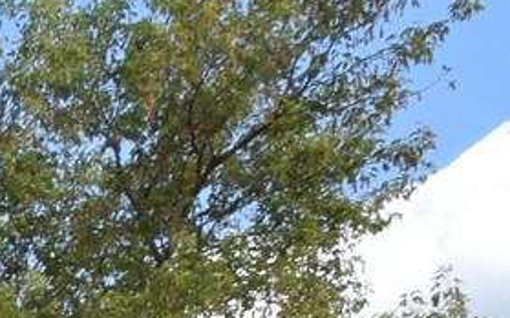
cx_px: -857
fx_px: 1653
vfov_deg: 9.1
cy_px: 921
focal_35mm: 119
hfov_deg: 12.2
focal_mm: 10
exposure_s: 1/200
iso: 320
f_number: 14
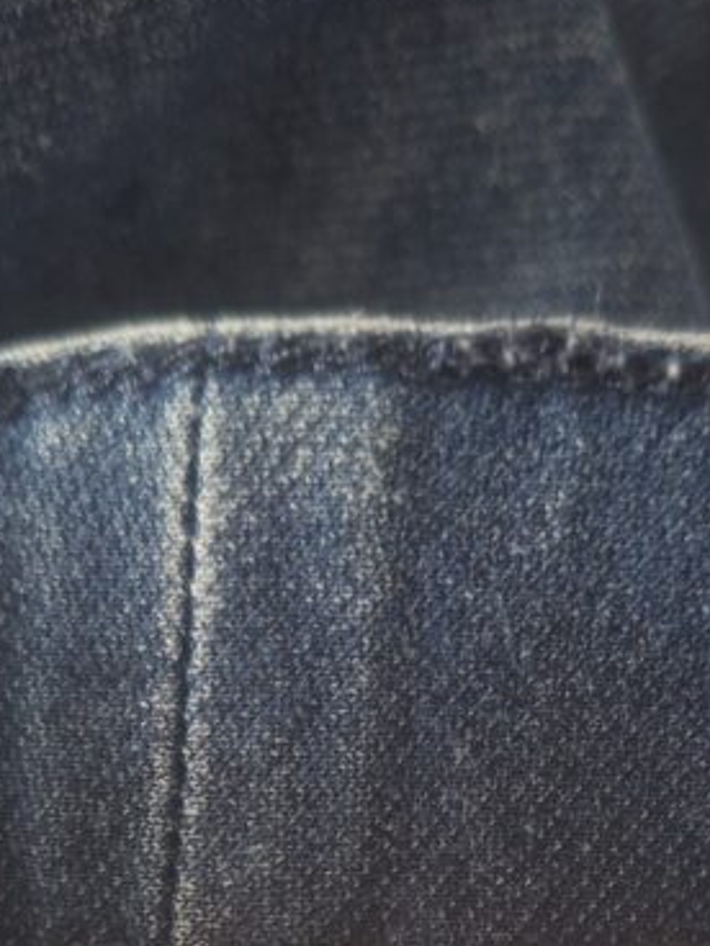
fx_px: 1367
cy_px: 949
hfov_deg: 28.9
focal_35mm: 50
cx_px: 486
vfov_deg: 34.7
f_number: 1.8
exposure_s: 1/25
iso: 500
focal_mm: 5.54
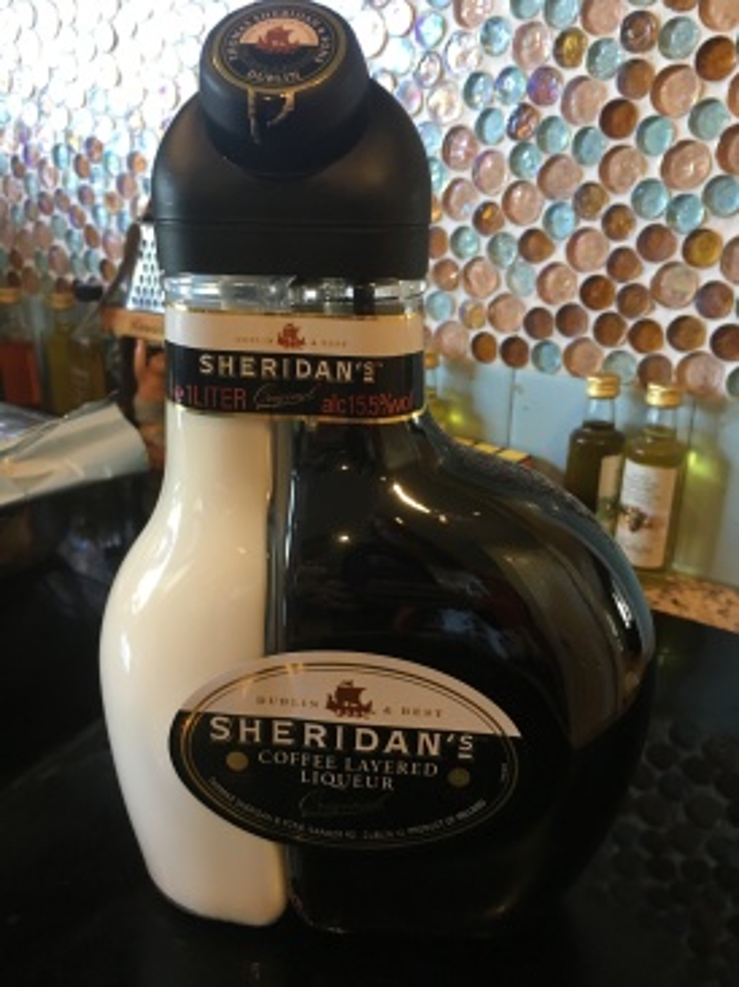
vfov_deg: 61.7
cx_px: 370
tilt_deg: -21.0
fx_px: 826
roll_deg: -1.1
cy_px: 494
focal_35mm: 29
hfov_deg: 48.2
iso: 125
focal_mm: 4.15
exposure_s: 1/30
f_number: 2.2
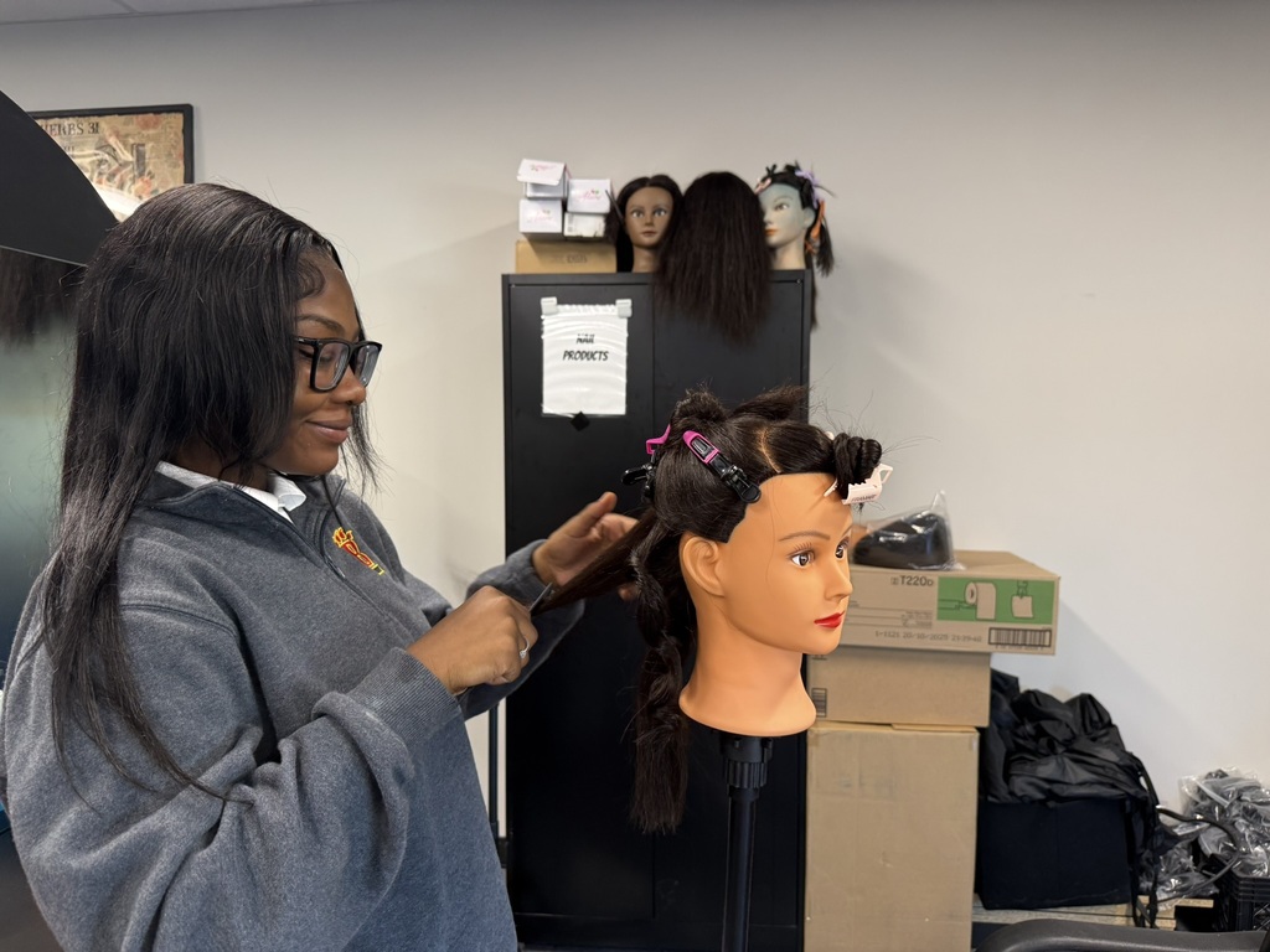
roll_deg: -0.1
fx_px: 881
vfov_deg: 56.8
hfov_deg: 71.6
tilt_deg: -4.5
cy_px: 476
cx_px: 635
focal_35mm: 24
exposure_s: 1/60
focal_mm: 6.76
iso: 160
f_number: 1.78
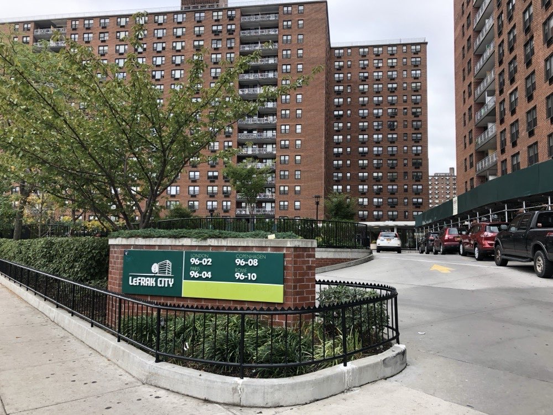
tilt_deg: +7.6
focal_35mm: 29
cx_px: 276
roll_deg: -0.6
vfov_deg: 48.2
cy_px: 208
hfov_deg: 61.7
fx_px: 463
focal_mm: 3.99
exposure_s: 1/247
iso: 20
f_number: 1.8
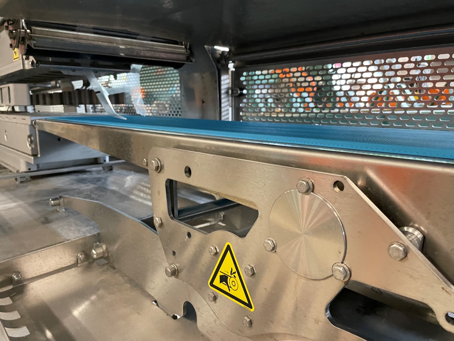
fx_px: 341
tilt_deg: -9.5
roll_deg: +0.4
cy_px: 170
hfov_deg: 67.3
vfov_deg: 53.1
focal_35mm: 26
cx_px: 227
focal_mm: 4.2
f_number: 1.6
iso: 500
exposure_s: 1/33
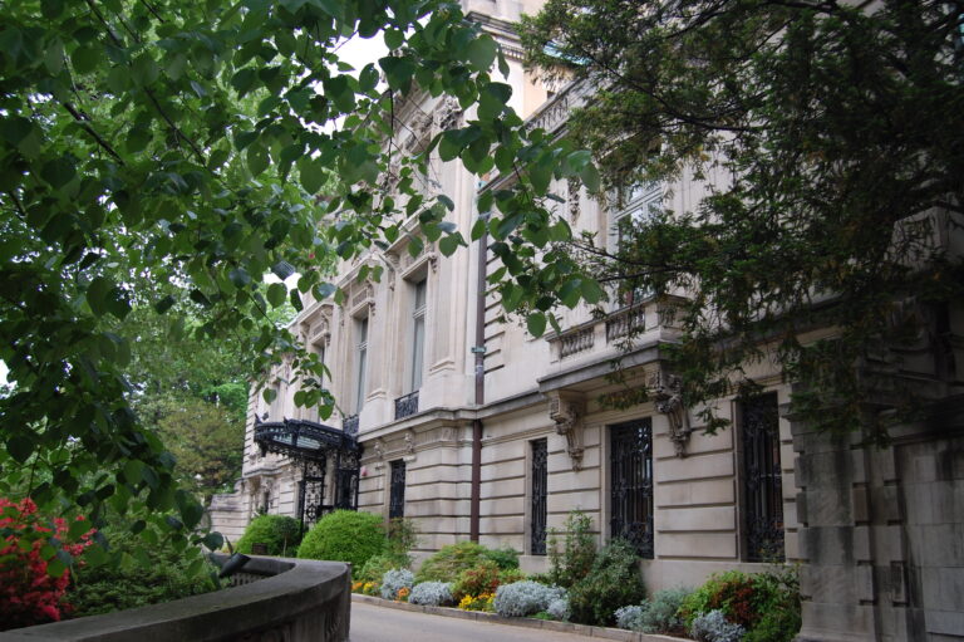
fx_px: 883
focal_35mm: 33
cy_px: 321
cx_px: 482
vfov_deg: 39.9
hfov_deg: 57.3
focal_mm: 22
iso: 200
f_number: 5
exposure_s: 1/100
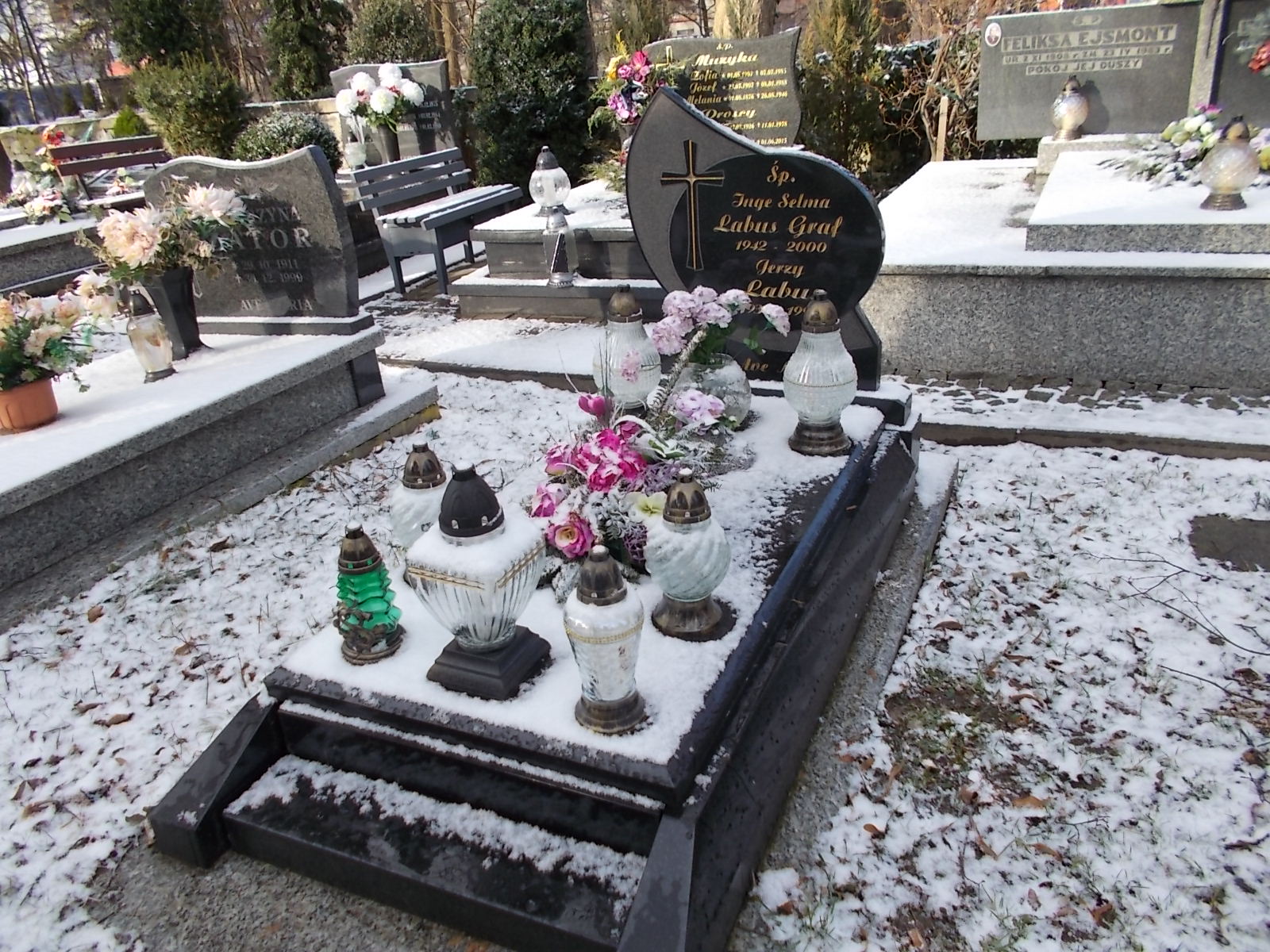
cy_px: 476
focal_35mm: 26
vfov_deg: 53.1
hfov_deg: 67.3
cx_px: 635
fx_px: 954
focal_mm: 4.6
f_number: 3.2
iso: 80
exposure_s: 1/250
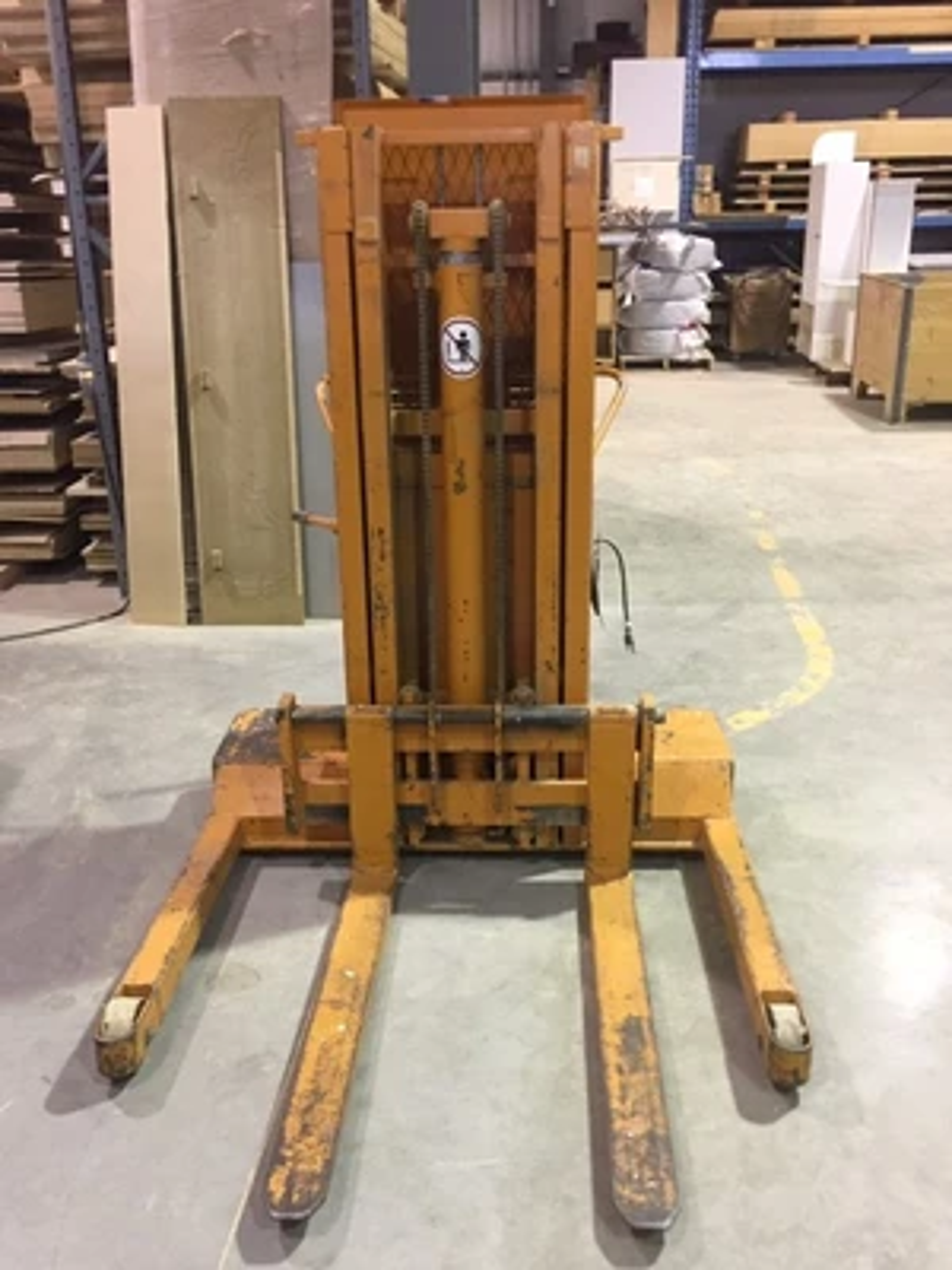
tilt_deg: -20.2
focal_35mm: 29
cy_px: 635
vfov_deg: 61.7
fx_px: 1063
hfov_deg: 48.2
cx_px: 476
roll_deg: +1.1
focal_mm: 4.15
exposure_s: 1/30
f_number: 2.2
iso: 160
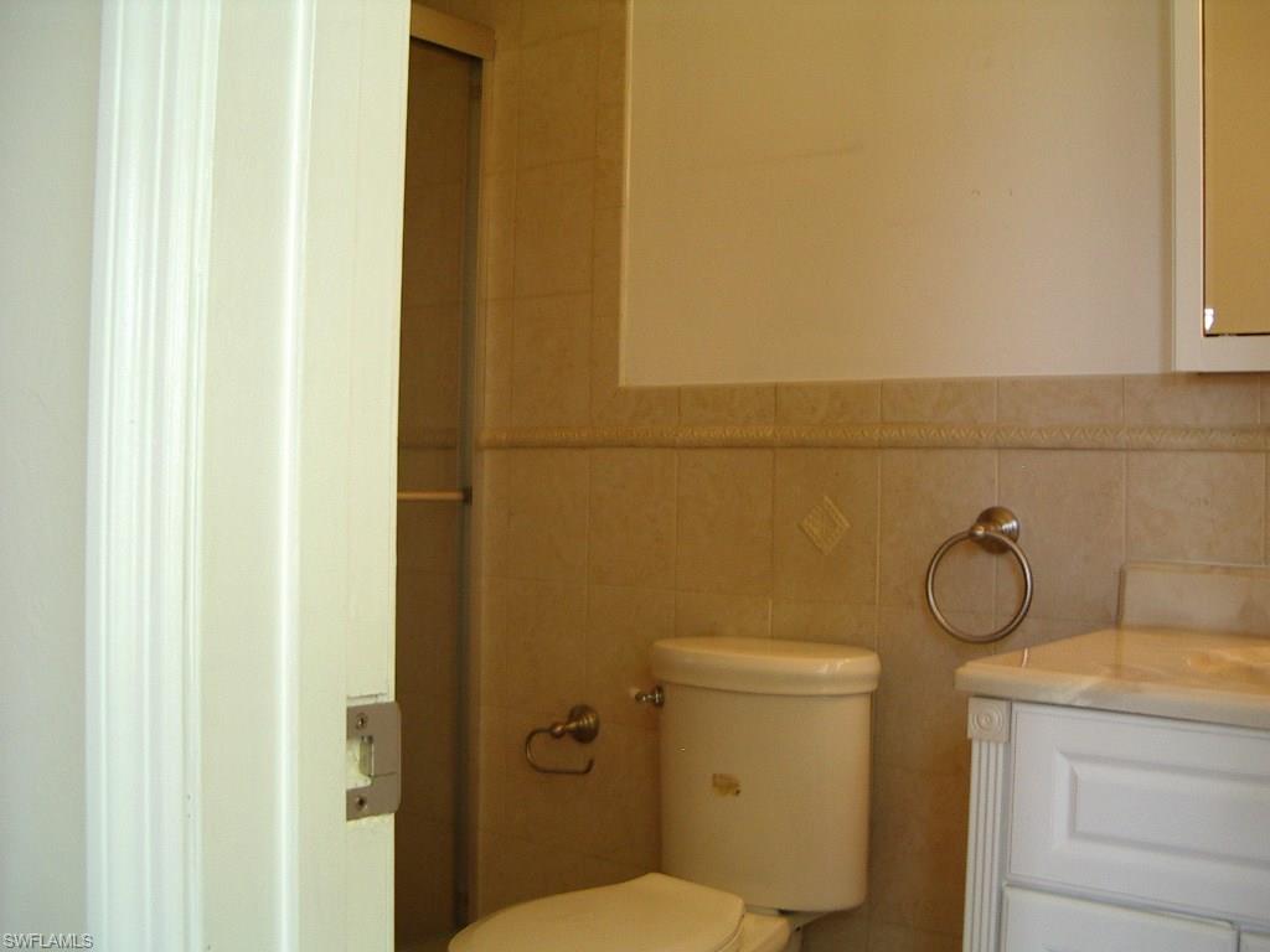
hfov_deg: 49.0
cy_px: 476
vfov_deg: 37.7
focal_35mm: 38
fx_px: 1394
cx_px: 635
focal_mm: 5.8
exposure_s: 1/30
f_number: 2.6
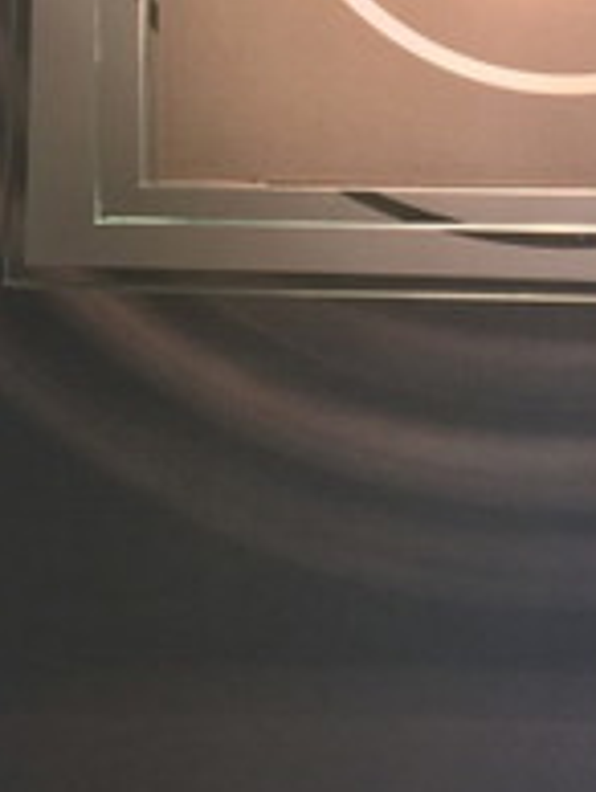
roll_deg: +0.0
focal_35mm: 102
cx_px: 518
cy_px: -341
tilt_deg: +1.7
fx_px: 2336
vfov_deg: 17.6
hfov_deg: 14.4
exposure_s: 1/152
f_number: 2.2
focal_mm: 4.15
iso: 25
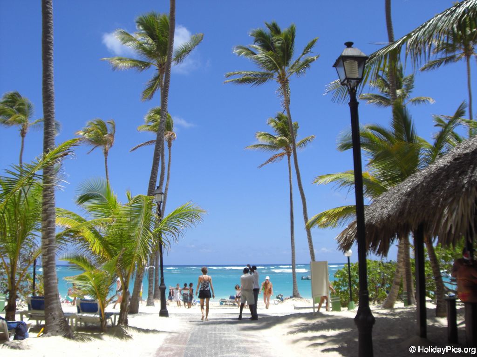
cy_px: 178
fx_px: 524
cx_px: 238
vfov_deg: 37.7
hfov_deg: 49.0
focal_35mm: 38
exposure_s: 1/160
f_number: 8
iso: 64
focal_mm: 6.2
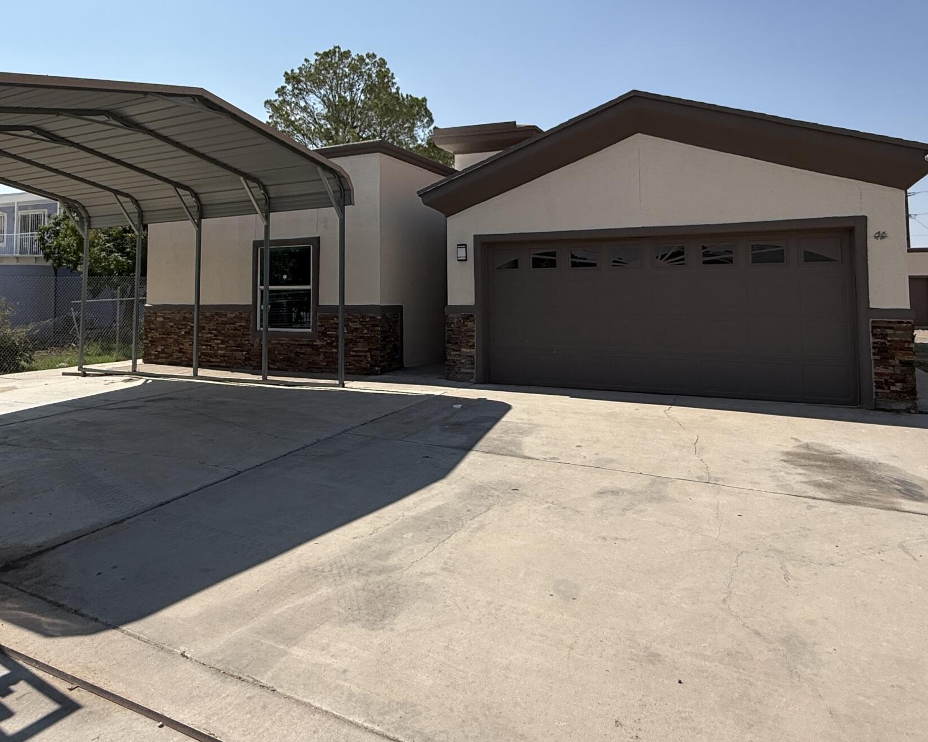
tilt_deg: +5.1
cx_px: 427
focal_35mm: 25
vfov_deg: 55.7
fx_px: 687
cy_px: 255
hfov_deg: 68.0
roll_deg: -0.2
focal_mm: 2.22
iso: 50
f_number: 2.2
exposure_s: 1/2237
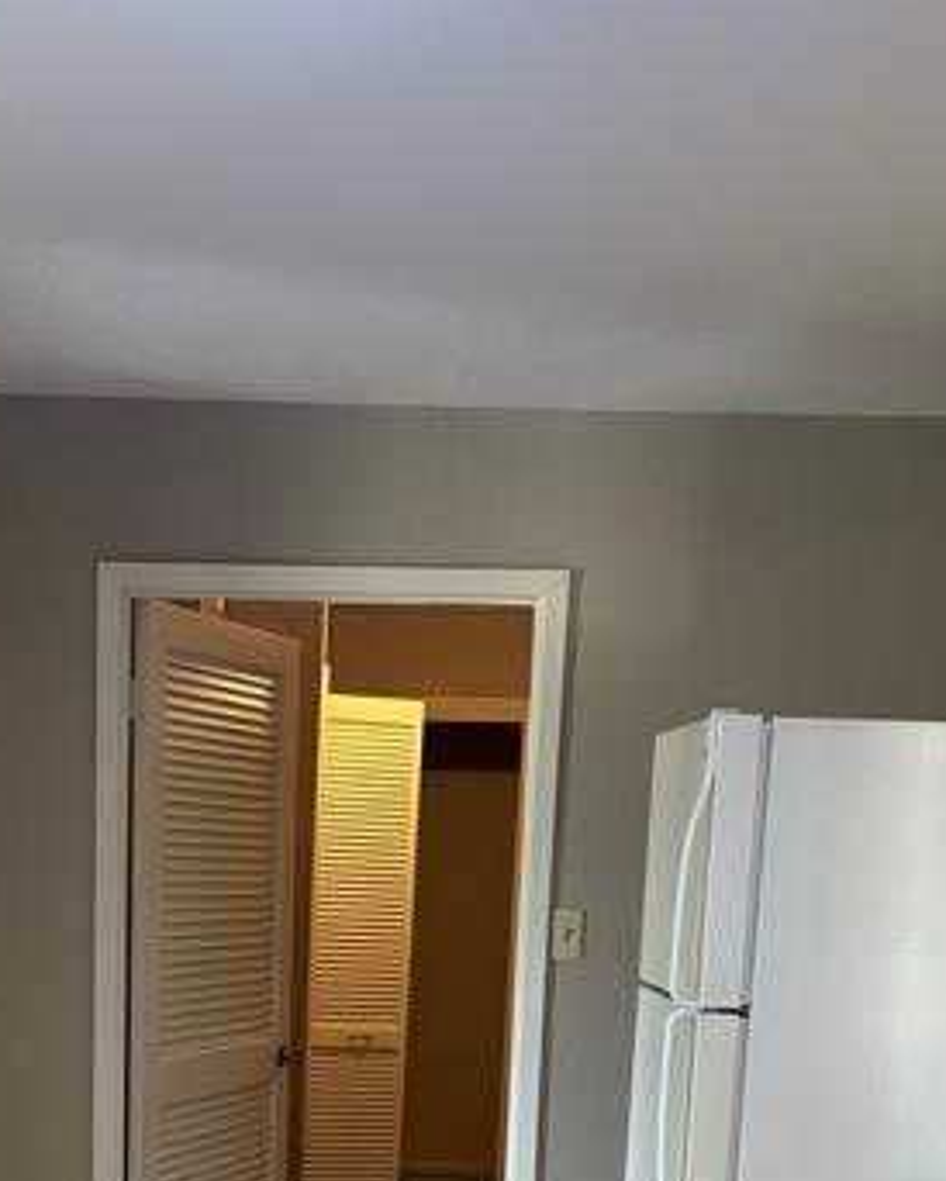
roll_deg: -1.1
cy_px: 1150
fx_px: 1993
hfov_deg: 26.5
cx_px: 283
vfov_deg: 30.9
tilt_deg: -8.3
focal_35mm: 57
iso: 100
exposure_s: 1/60
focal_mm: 5.96
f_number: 1.6
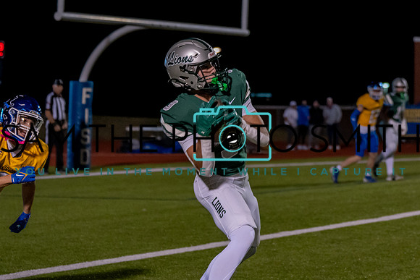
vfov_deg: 9.9
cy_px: 53
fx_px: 1609
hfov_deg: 14.9
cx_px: 268
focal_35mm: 138
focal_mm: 70
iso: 3200
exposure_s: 1/1000
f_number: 2.8
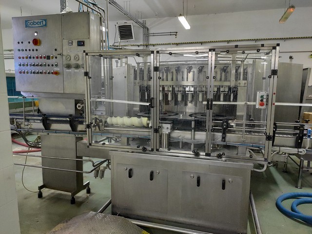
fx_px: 234
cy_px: 117
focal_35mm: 26
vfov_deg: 53.1
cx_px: 156
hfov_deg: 67.3
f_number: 1.75
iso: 2028
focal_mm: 4.77
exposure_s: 1/50
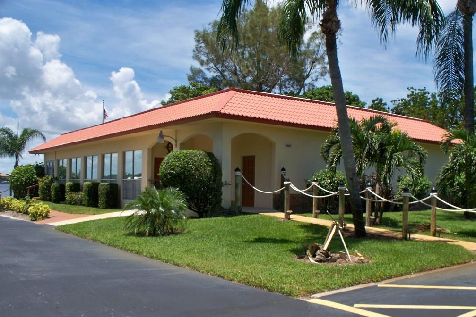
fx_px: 489
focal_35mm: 37
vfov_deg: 35.9
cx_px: 239
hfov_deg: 51.9
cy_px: 179
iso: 100
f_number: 4.8
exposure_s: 1/640
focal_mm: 7.54
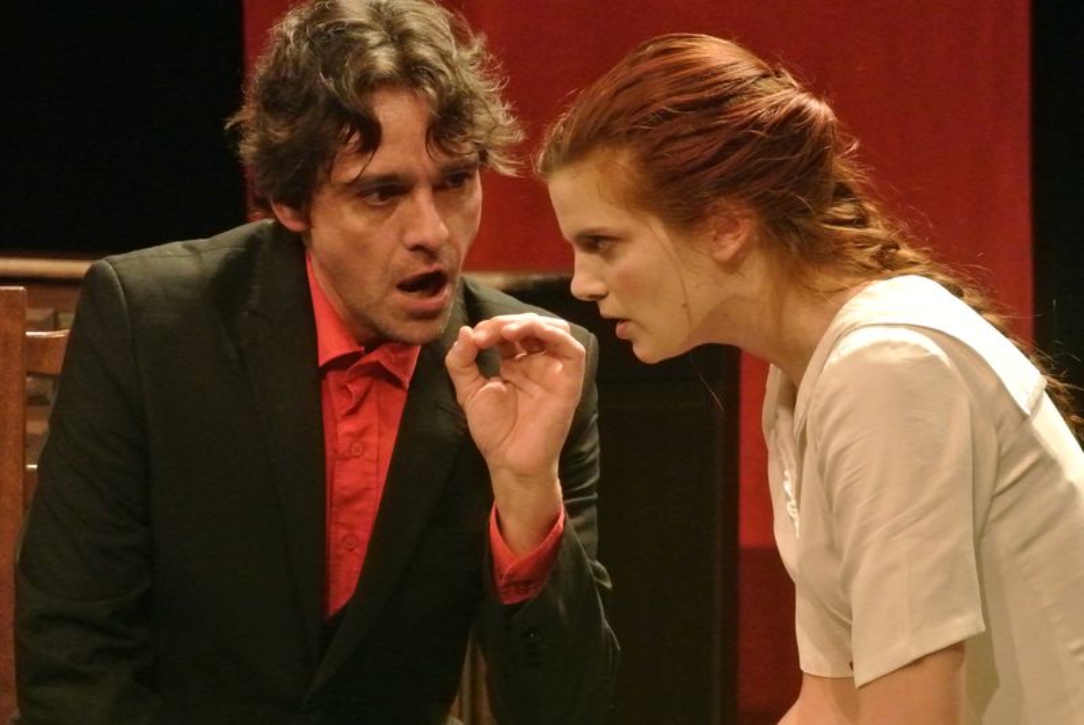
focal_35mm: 297
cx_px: 542
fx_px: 8951
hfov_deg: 6.9
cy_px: 362
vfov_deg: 4.6
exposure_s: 1/60
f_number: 7.1
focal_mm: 110
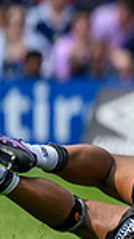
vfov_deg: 0.7
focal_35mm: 3161
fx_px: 20035
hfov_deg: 0.4
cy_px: 80
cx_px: 533
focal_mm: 560
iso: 500
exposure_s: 1/3200
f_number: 4
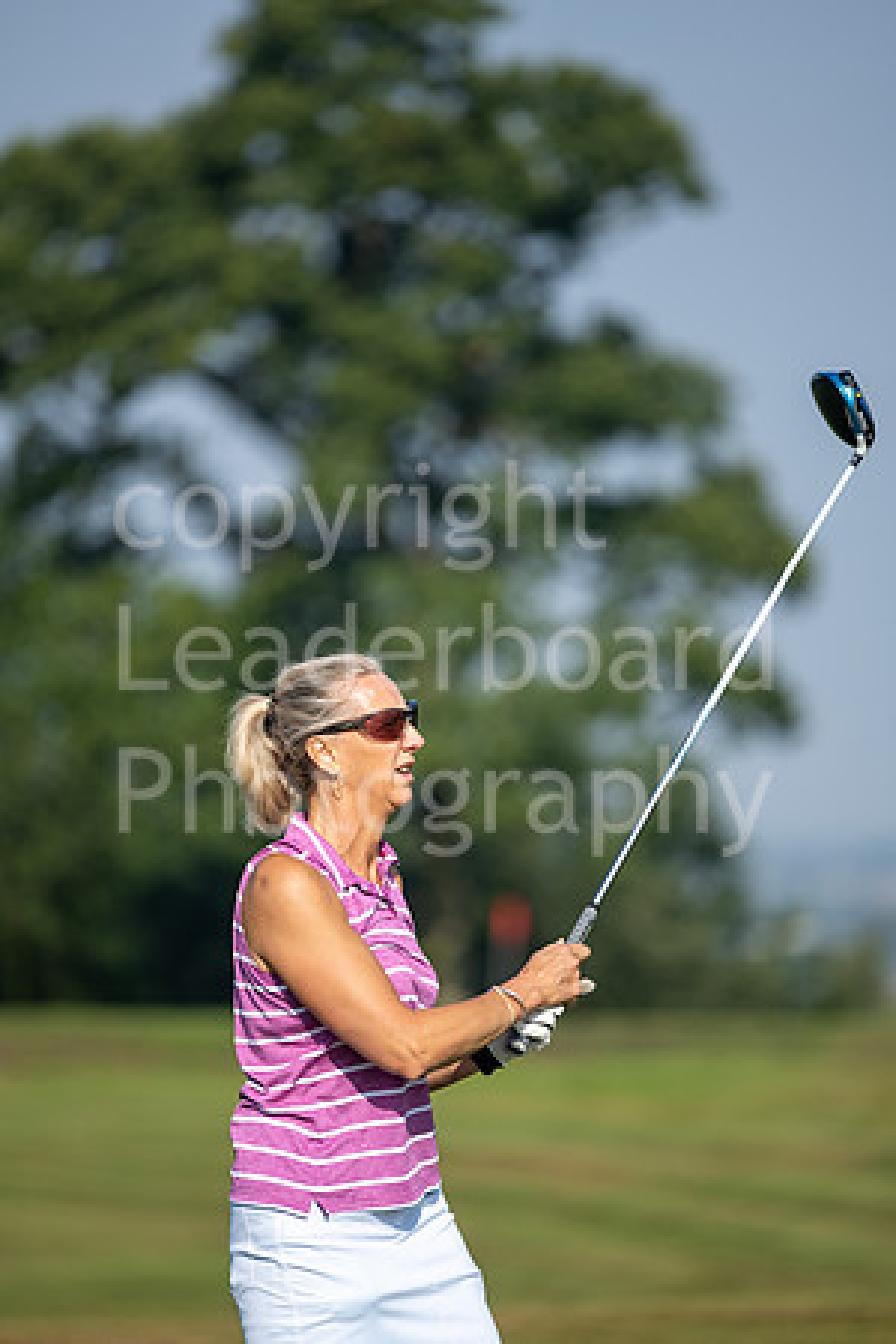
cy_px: 672
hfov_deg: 4.6
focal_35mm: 300
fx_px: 11199
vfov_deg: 6.9
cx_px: 448
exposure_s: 1/1600
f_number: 4
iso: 160
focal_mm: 300
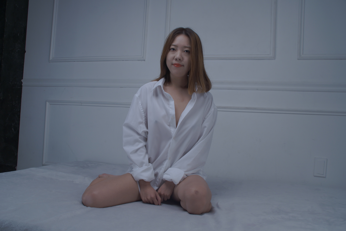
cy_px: 116
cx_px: 173
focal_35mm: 33
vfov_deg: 40.0
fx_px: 317
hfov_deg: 57.2
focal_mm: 22
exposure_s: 1/125
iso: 200
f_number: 5.6
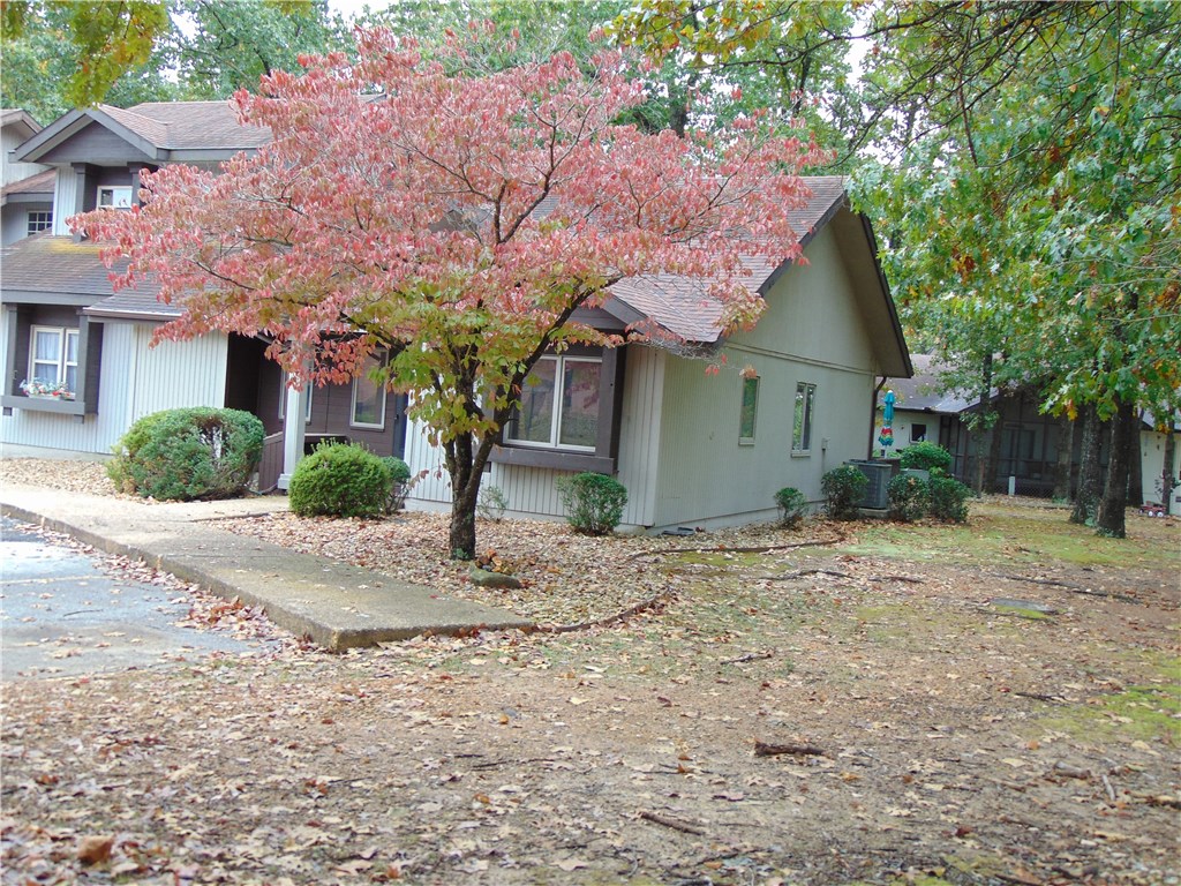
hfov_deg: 47.9
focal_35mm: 39
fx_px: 1331
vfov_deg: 36.8
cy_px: 443
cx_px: 590
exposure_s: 1/50
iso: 80
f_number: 3.3
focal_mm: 6.9
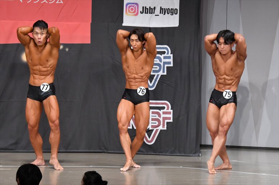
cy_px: 92
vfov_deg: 6.8
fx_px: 1565
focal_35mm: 202
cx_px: 140
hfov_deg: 10.2
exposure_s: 1/400
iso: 6400
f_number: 5.6
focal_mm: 135
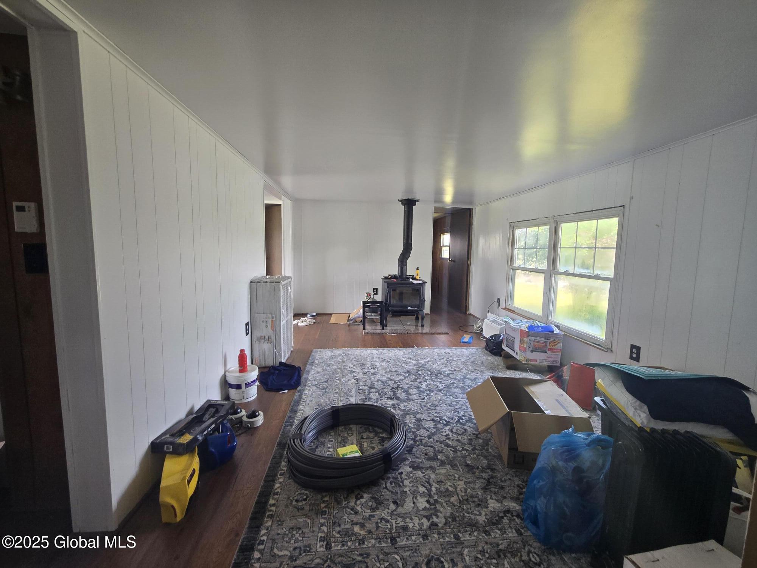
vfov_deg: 89.9
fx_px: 284
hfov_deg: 106.2
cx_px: 378
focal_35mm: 13
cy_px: 284
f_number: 2.2
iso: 80
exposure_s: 1/60
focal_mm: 2.2
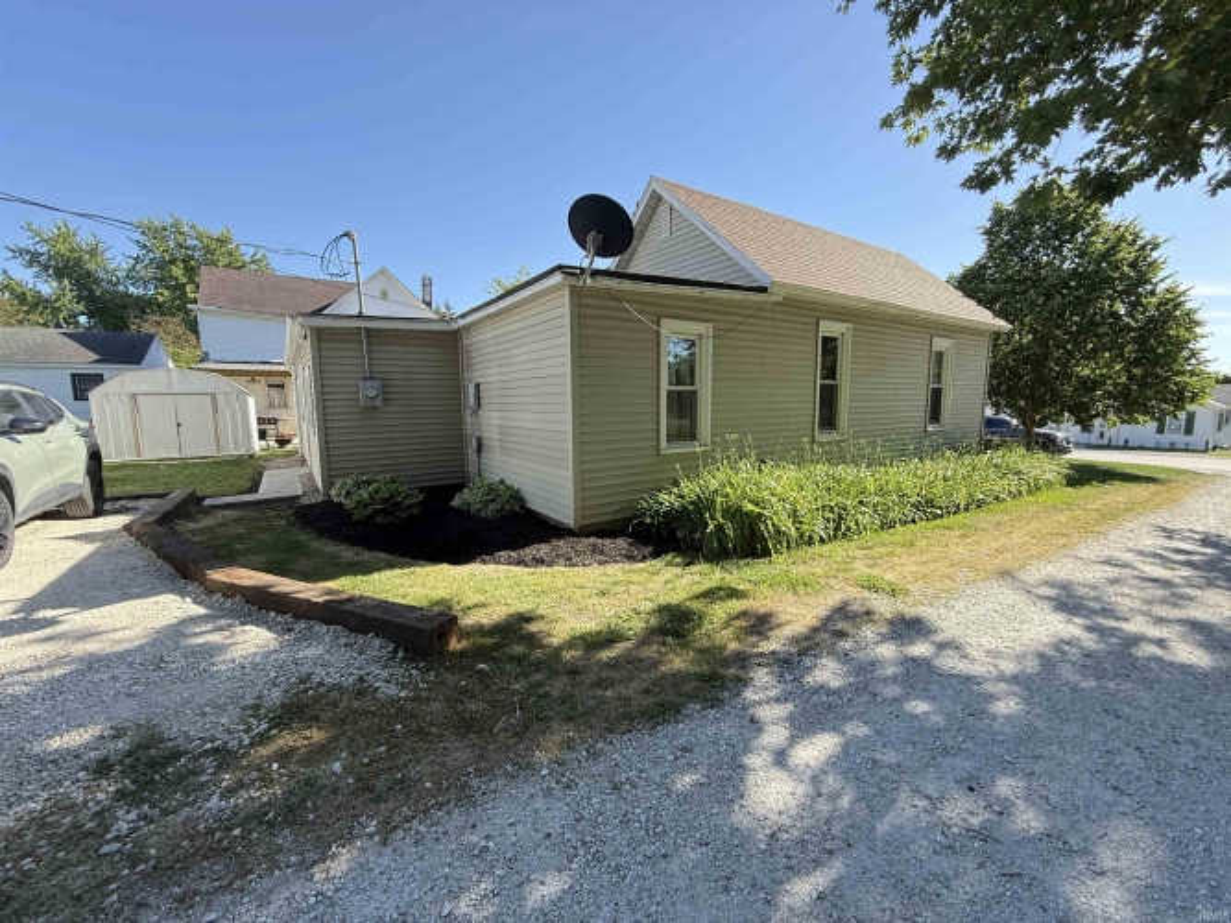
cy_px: 462
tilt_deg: -6.5
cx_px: 616
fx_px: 498
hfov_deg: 102.1
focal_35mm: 14
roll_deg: +0.4
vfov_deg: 85.7
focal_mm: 2.22
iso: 64
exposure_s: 1/398
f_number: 2.2
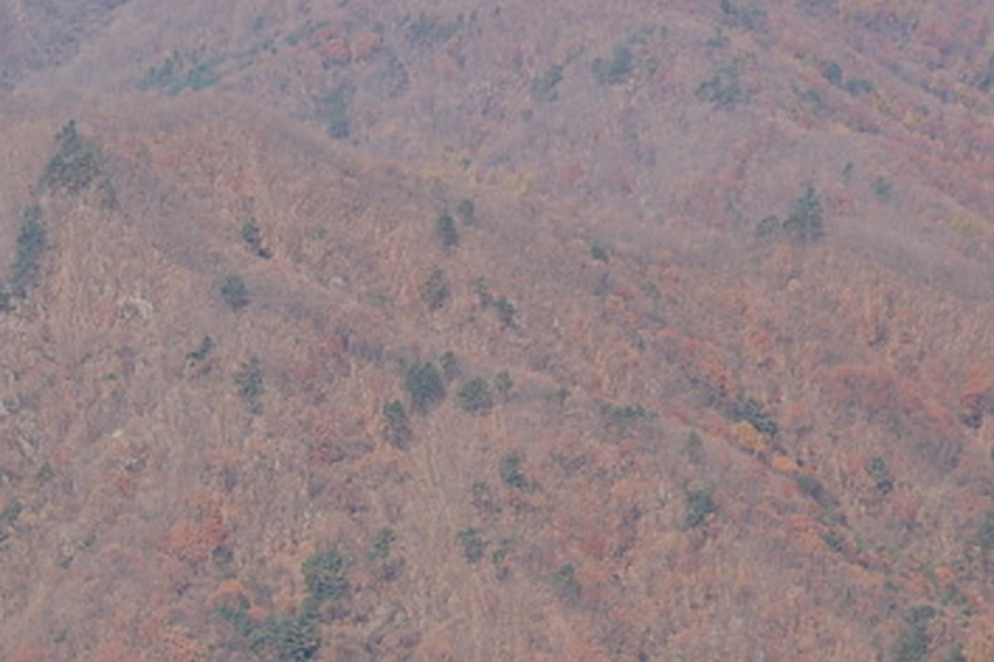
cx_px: -76
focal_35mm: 304
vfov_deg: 4.5
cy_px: 816
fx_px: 8389
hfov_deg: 6.7
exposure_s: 1/640
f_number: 6.3
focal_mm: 70
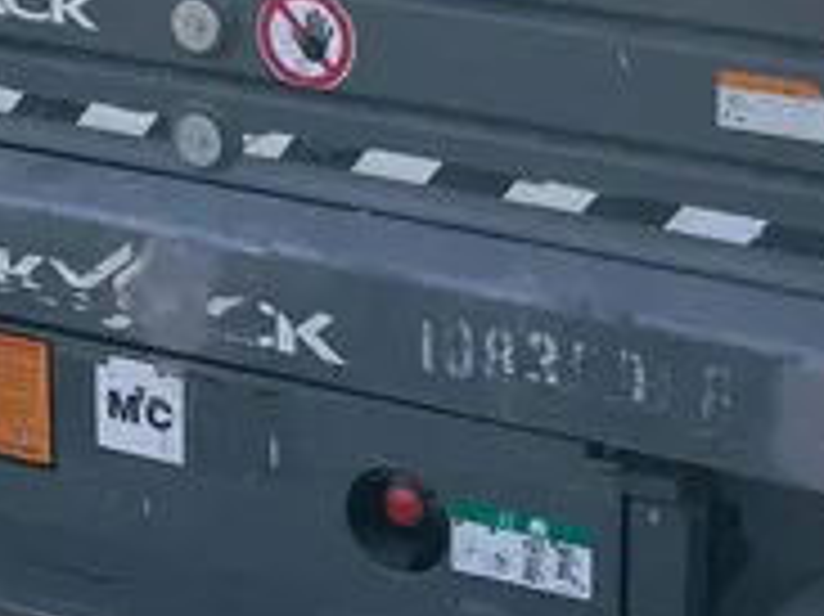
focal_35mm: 104
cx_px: 437
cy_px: -308
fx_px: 2474
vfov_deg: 13.4
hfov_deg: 18.9
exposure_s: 1/1266
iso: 50
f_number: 1.6
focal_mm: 5.1
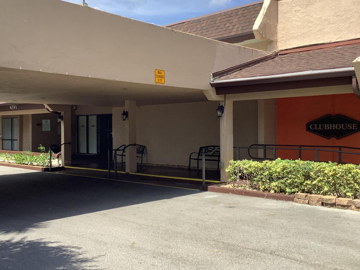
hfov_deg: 46.8
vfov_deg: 36.0
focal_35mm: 40
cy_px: 133
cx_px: 170
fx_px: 416
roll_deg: +2.9
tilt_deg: -1.3
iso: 25
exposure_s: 1/886
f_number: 2.4
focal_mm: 3.3
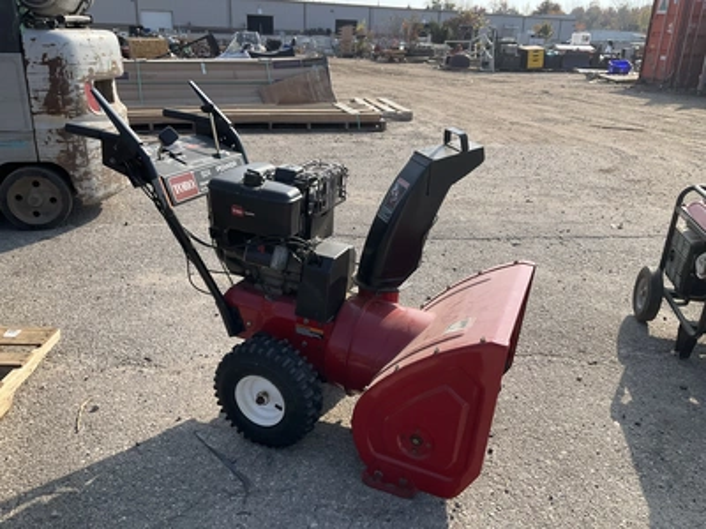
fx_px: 591
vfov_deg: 48.2
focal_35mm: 29
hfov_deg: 61.7
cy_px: 264
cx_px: 353
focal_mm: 3
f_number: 1.8
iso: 25
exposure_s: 1/1121
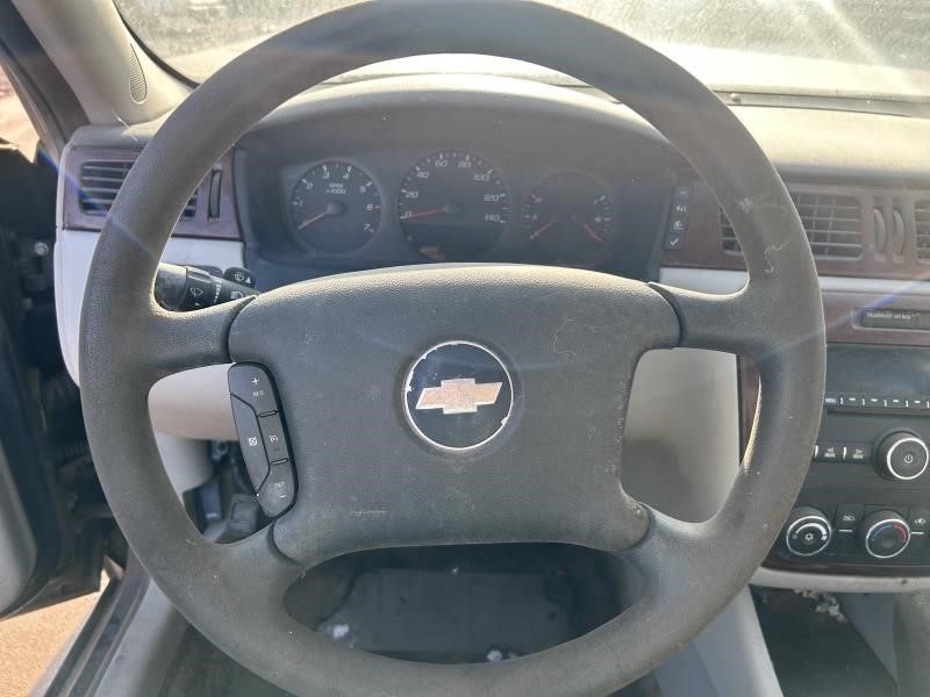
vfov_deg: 53.1
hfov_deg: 67.3
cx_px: 465
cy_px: 348
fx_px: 699
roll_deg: -2.5
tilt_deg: -26.6
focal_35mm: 26
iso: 50
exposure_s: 1/265
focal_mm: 5.7
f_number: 1.5
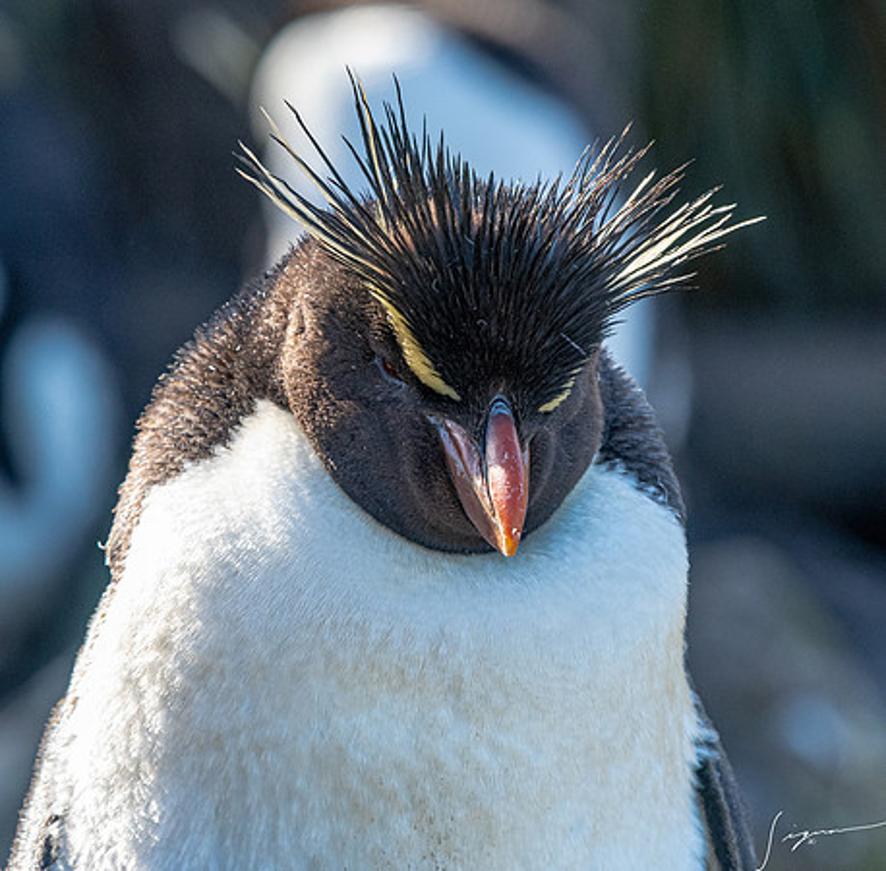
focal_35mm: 533
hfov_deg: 3.3
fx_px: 15297
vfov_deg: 3.3
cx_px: 501
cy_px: 378
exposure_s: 1/640
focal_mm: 300
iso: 800
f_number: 8
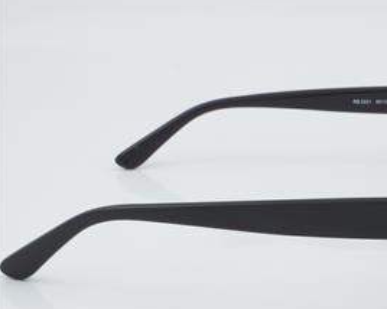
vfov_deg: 14.6
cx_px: 284
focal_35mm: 105
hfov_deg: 18.2
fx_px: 1202
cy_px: 175
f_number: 32
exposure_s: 1/3
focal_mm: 50
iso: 100
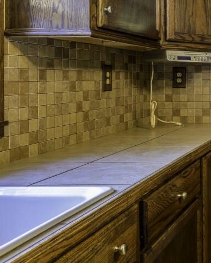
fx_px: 367
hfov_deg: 24.3
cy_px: 81
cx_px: 324
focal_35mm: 47
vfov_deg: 38.9
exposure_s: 1.3
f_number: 8
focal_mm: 15
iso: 64
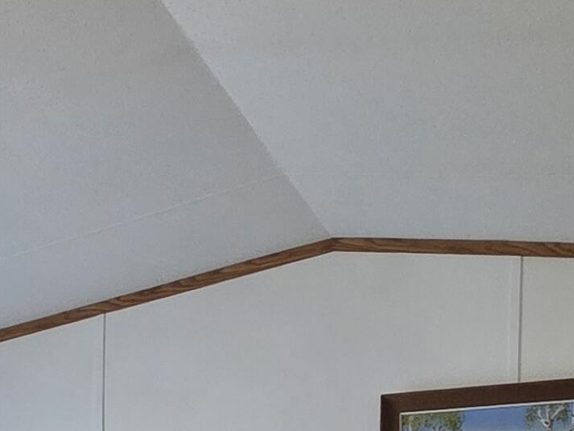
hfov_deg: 34.0
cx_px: 125
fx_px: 912
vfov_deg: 20.4
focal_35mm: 55
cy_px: 736
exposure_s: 1/60
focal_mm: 2.2
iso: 400
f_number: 1.9
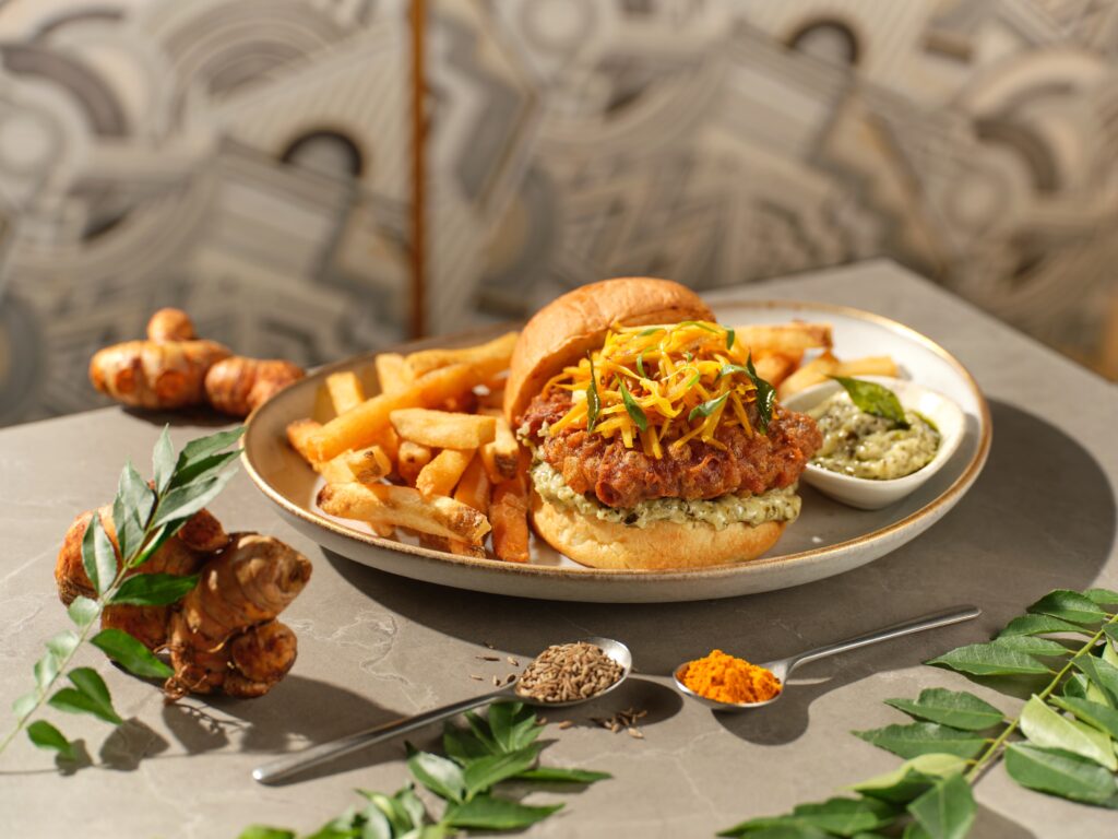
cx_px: 559
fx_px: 2551
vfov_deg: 18.7
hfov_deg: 24.7
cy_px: 420
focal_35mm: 79
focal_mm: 100
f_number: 5.6
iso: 100
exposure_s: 1/125
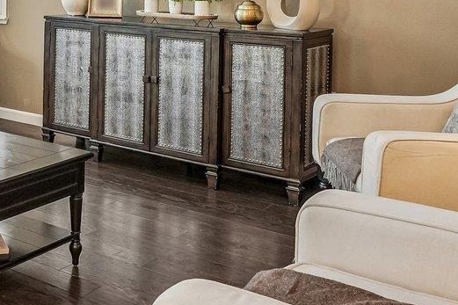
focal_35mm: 55
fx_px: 699
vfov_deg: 23.0
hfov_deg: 32.7
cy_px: -42
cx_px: -21
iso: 500
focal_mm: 14
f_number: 8
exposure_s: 1/15
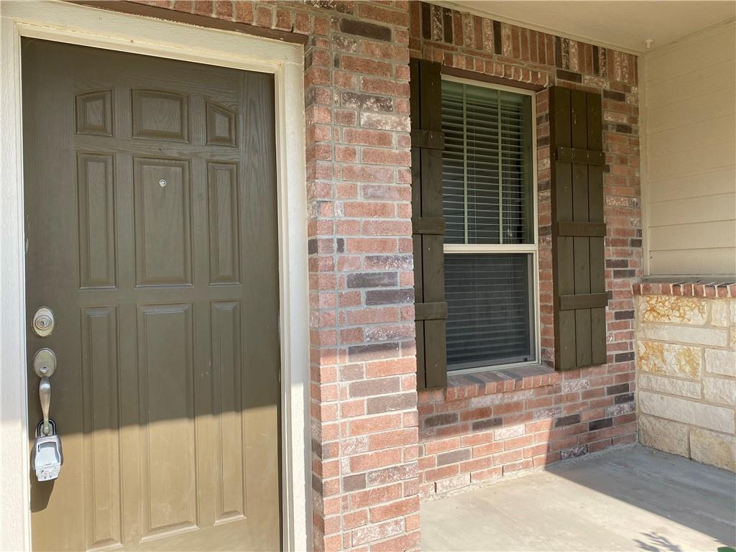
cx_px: 368
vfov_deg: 53.1
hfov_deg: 67.3
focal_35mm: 26
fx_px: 553
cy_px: 276
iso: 32
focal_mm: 4.25
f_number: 1.8
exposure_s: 1/942
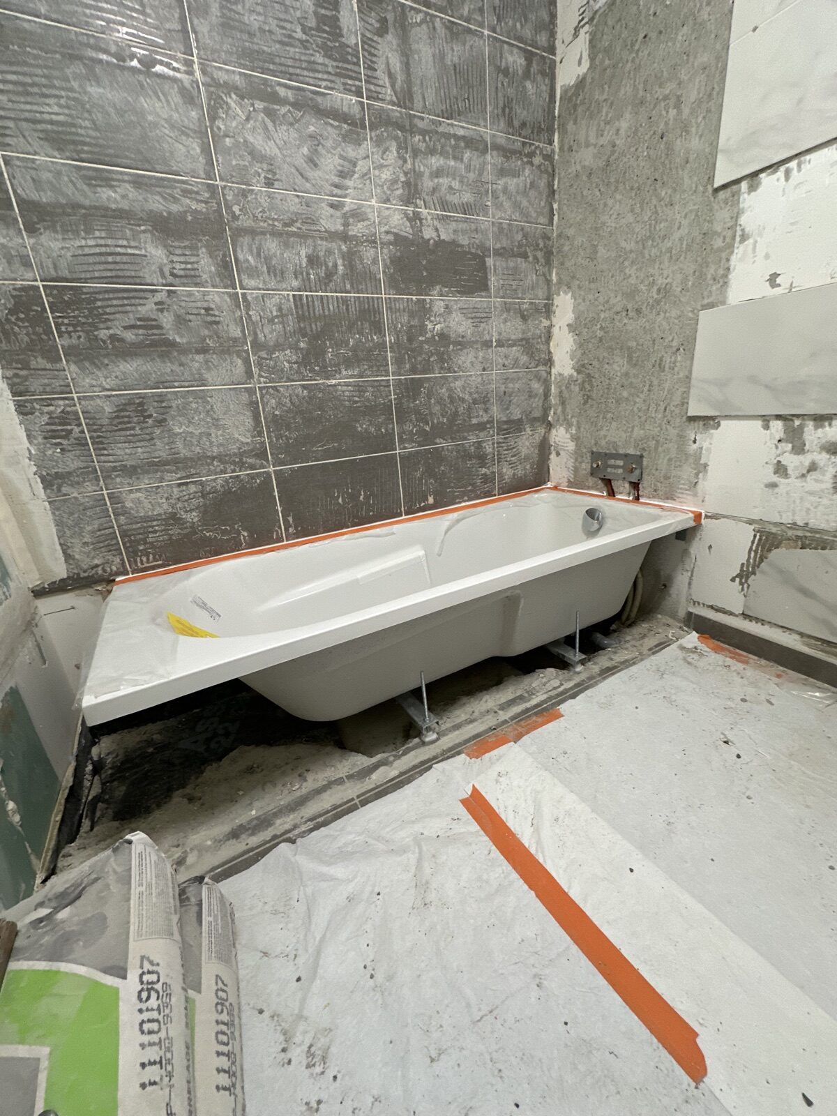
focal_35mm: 14
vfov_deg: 102.1
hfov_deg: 85.7
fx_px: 451
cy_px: 558
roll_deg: +6.3
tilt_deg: -19.3
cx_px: 418
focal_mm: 2.22
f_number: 2.2
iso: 320
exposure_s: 1/79
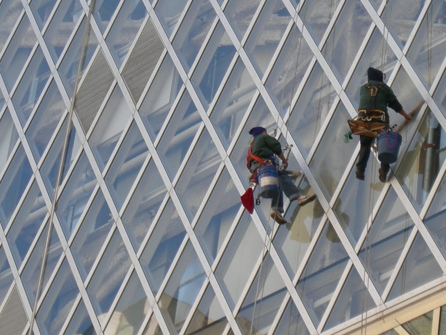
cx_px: 333
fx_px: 2976
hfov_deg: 8.6
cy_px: 158
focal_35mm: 231
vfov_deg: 6.4
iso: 64
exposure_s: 1/137
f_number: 5.2
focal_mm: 26.3
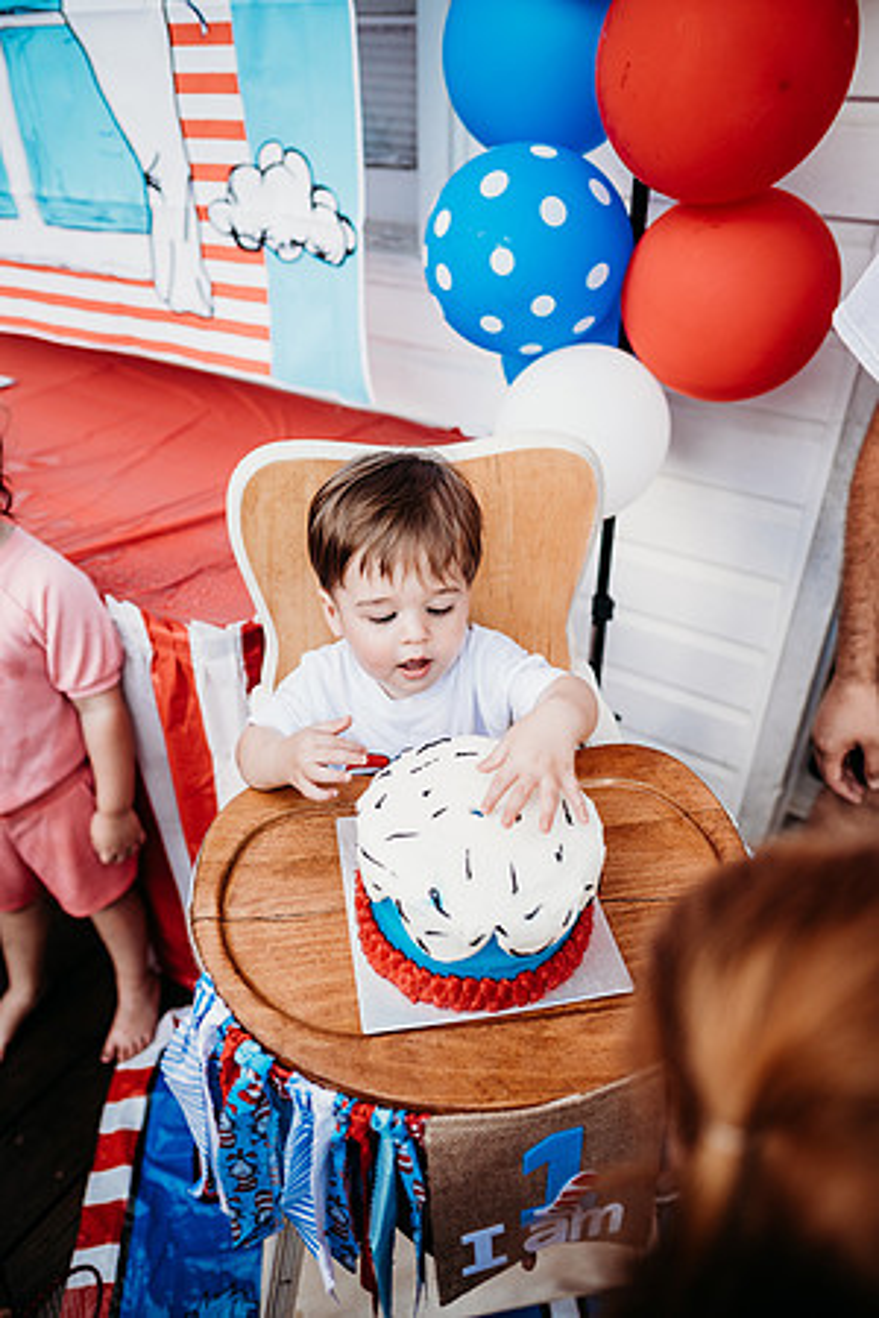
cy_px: 659
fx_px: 879
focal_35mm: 24
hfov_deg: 53.1
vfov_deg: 73.7
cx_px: 440
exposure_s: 1/200
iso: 400
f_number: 2.5
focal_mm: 24
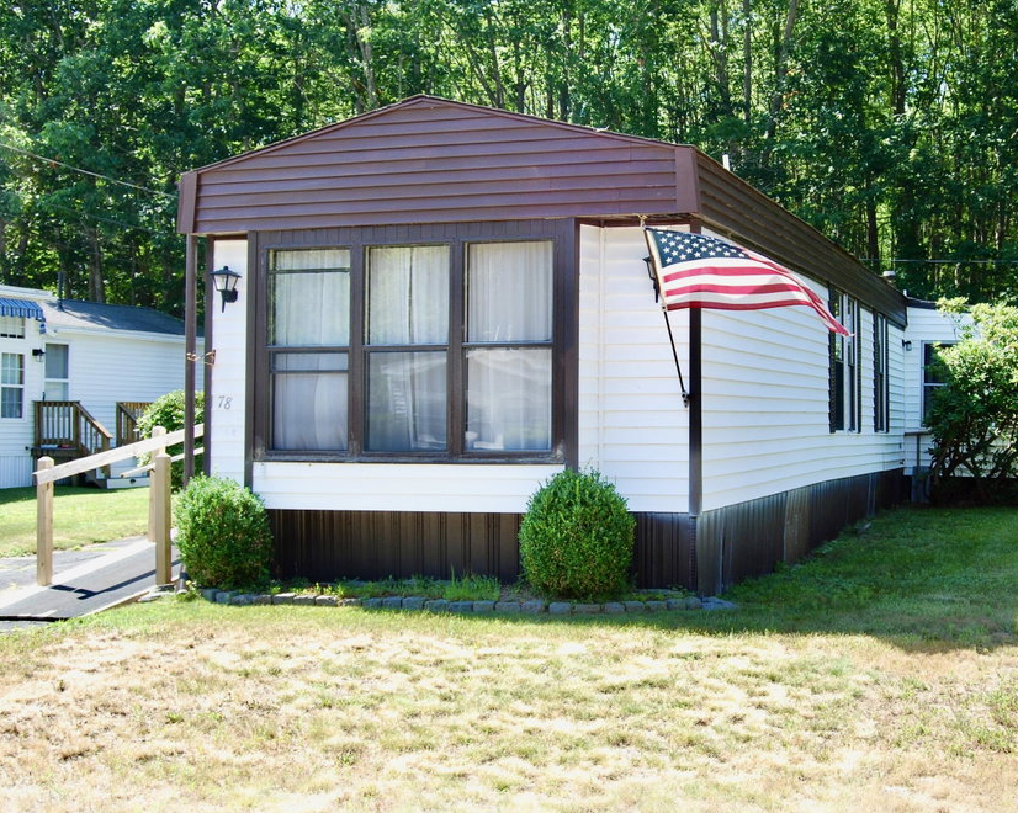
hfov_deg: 39.1
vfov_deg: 32.0
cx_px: 685
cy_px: 372
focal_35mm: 47
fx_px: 1415
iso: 200
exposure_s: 1/100
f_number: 9
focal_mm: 24
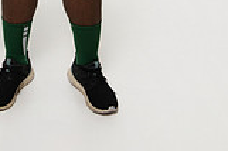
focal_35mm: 97
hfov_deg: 20.8
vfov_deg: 12.2
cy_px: -164
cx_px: 45
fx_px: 613
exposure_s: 1/160
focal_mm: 34.7
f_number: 8
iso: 500
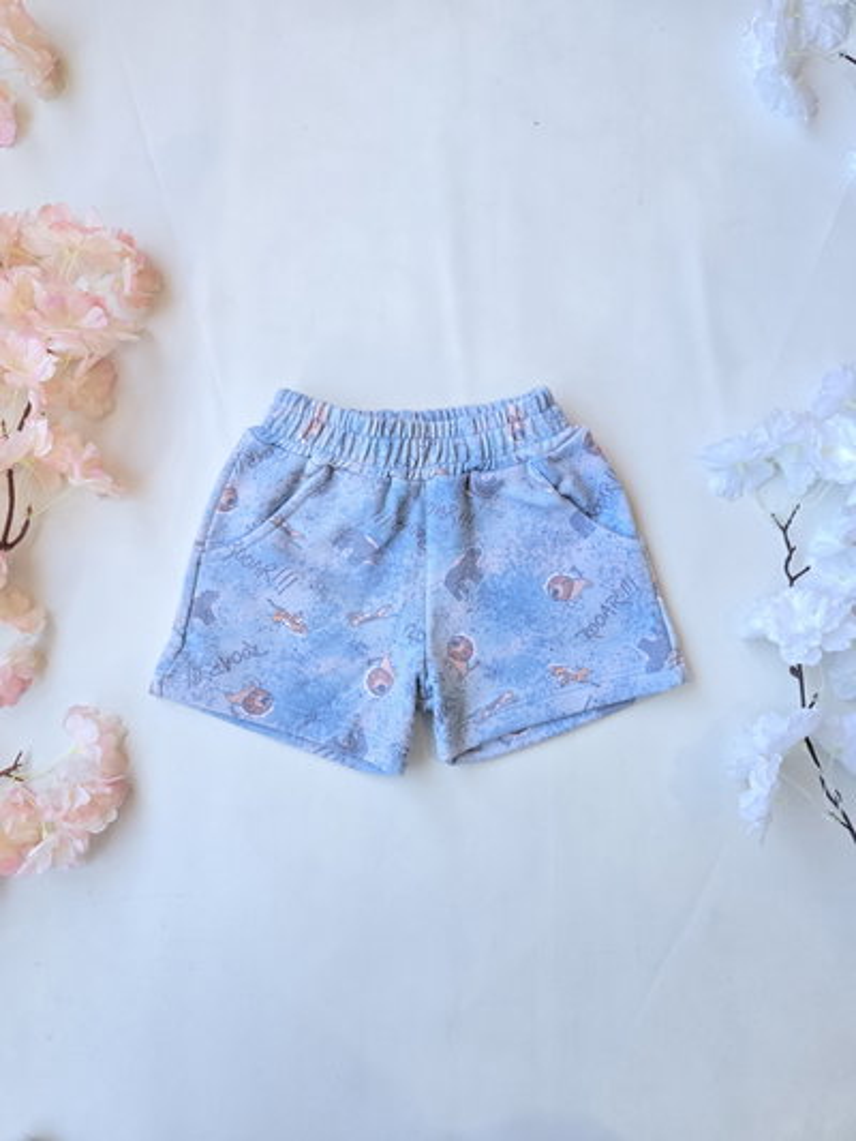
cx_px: 428
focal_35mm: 23
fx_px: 758
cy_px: 570
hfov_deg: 58.9
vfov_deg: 73.9
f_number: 1.7
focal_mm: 6.3
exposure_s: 1/180
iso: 200
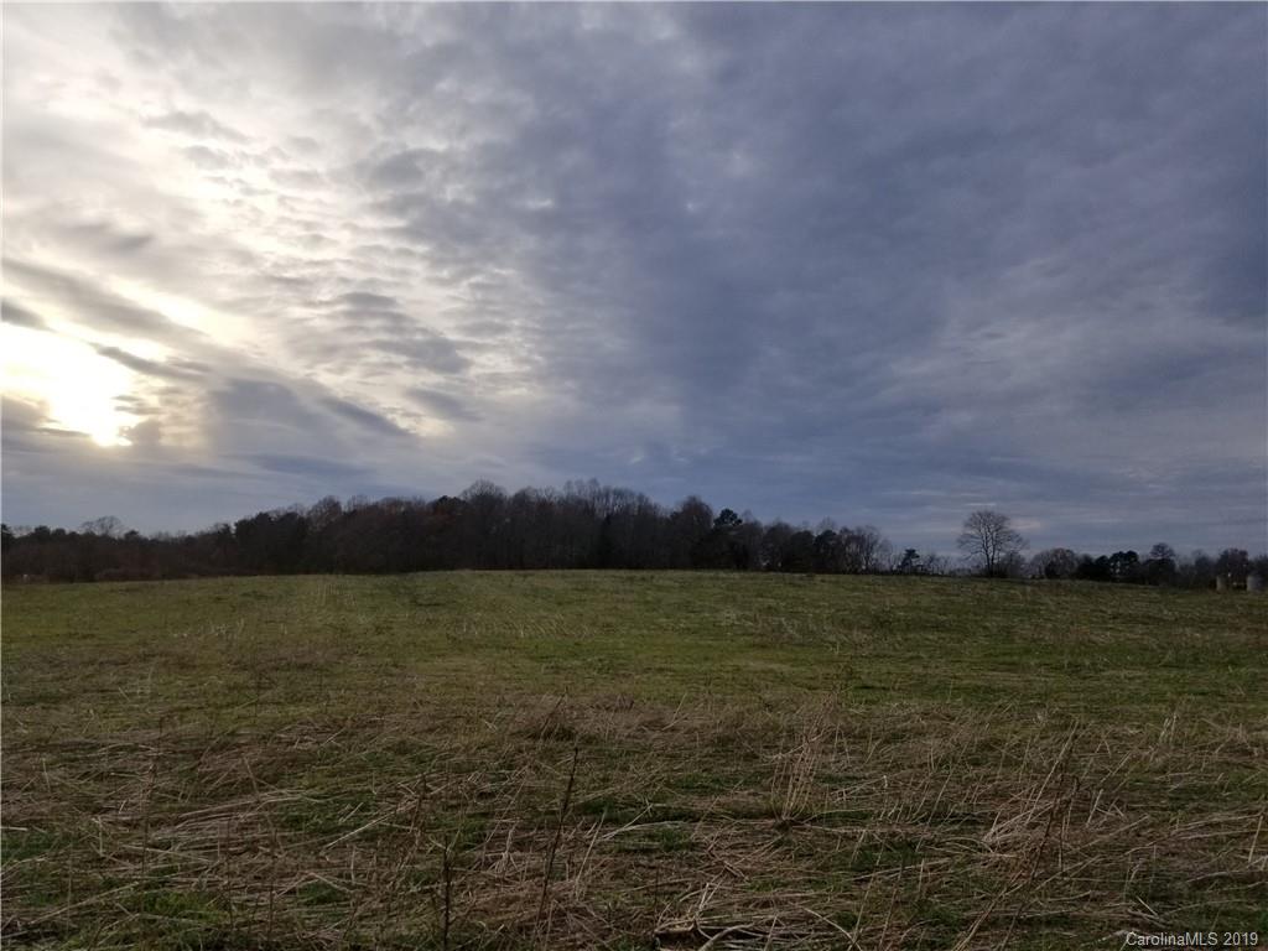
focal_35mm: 26
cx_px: 634
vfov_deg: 53.1
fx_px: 952
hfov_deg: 67.3
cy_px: 476
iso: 50
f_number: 1.7
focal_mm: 4.25
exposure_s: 1/1304
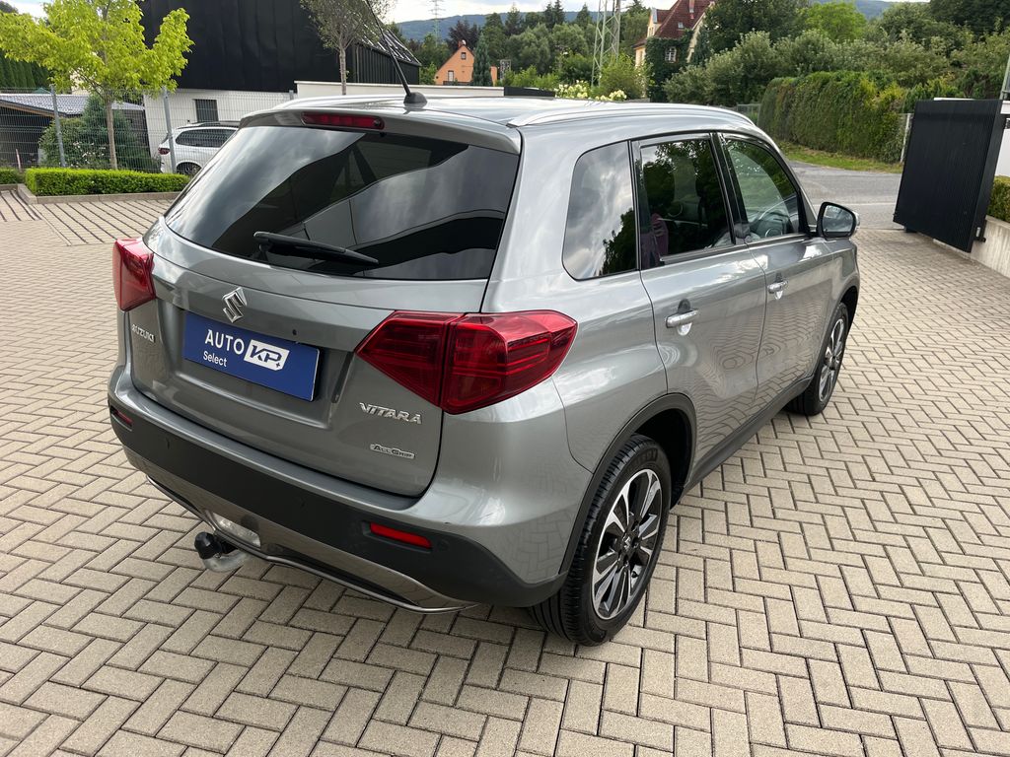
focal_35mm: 26
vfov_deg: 53.1
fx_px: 759
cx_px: 505
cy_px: 378
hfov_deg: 67.3
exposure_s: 1/432
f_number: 1.6
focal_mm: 5.1
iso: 50
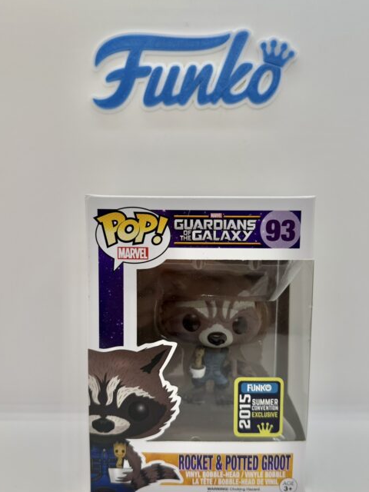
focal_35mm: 30
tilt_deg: -5.2
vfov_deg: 59.9
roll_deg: +0.5
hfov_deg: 46.8
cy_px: 262
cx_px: 198
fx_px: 426
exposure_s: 1/374
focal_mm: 6.76
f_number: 1.78
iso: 80
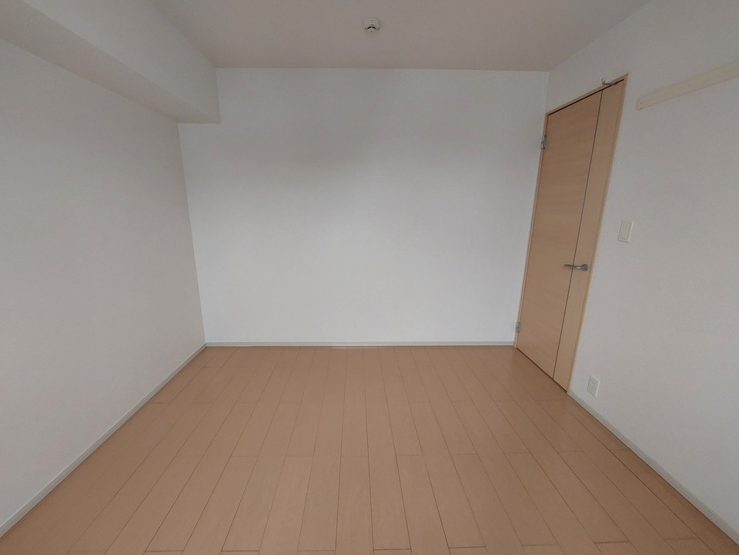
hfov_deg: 106.2
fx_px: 278
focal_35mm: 13
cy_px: 278
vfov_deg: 89.9
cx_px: 370
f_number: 2.2
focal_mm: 1.74
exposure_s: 1/60
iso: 250
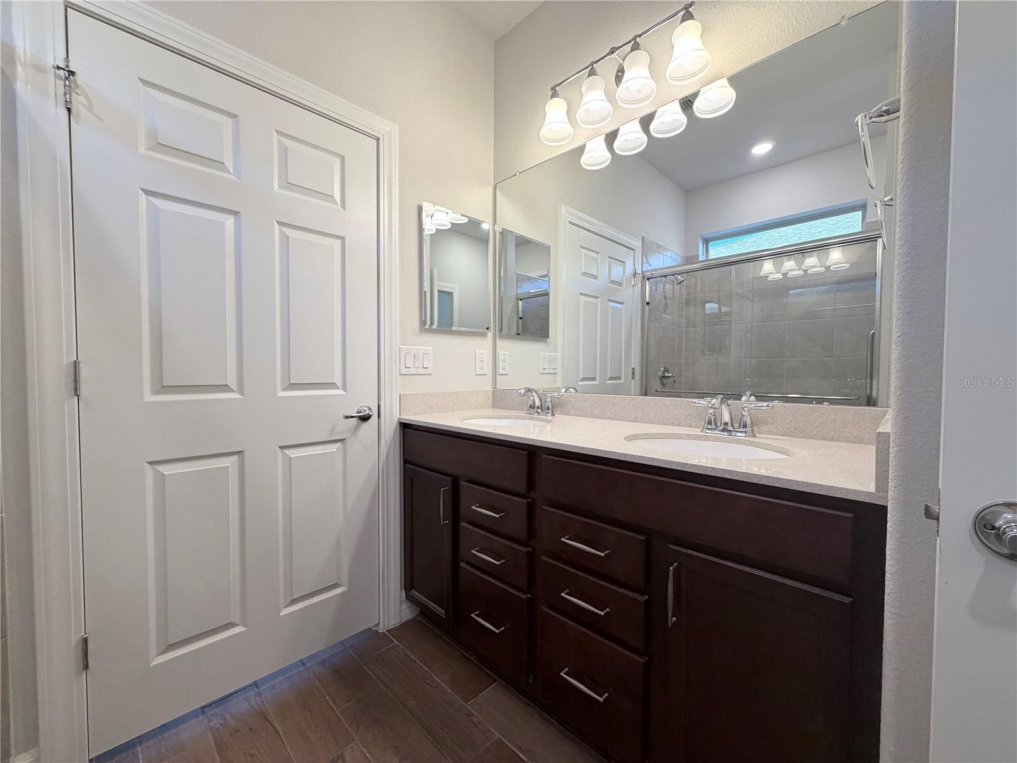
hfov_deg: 102.1
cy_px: 382
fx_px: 411
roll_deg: +0.1
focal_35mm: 14
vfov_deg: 85.7
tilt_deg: -1.9
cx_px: 508
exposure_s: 1/120
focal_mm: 2.22
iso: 250
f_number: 2.2
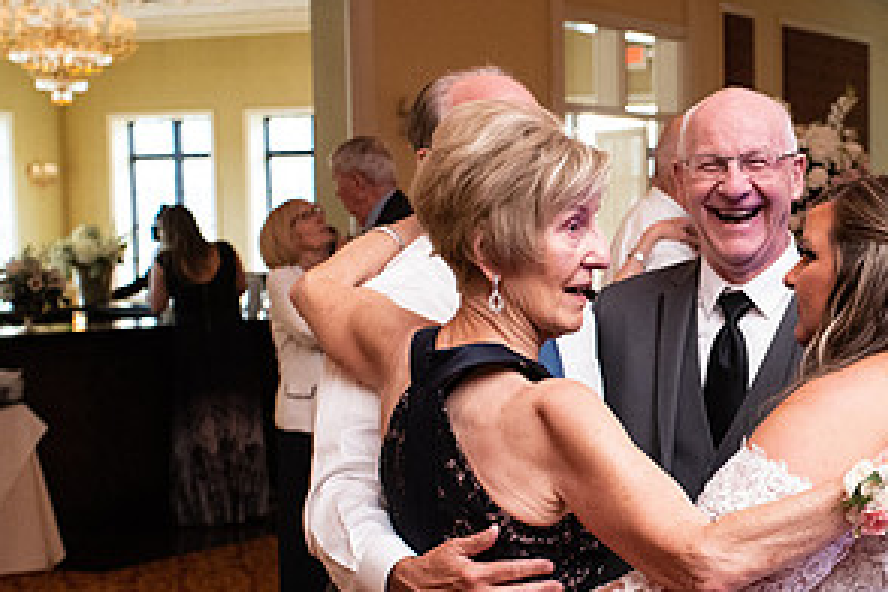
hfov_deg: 24.6
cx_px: 870
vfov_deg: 17.2
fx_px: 1949
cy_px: 385
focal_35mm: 79
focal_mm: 40
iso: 6400
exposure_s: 1/100
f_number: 4
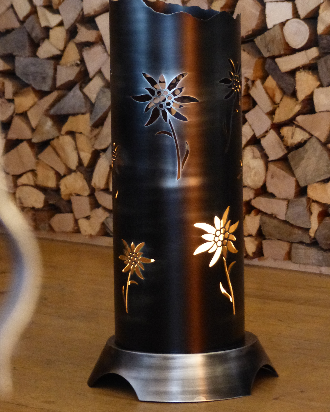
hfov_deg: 7.6
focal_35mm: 204
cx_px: 165
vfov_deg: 9.5
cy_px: 200
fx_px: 2490
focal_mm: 35.1
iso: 800
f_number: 2.8
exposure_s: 1/4
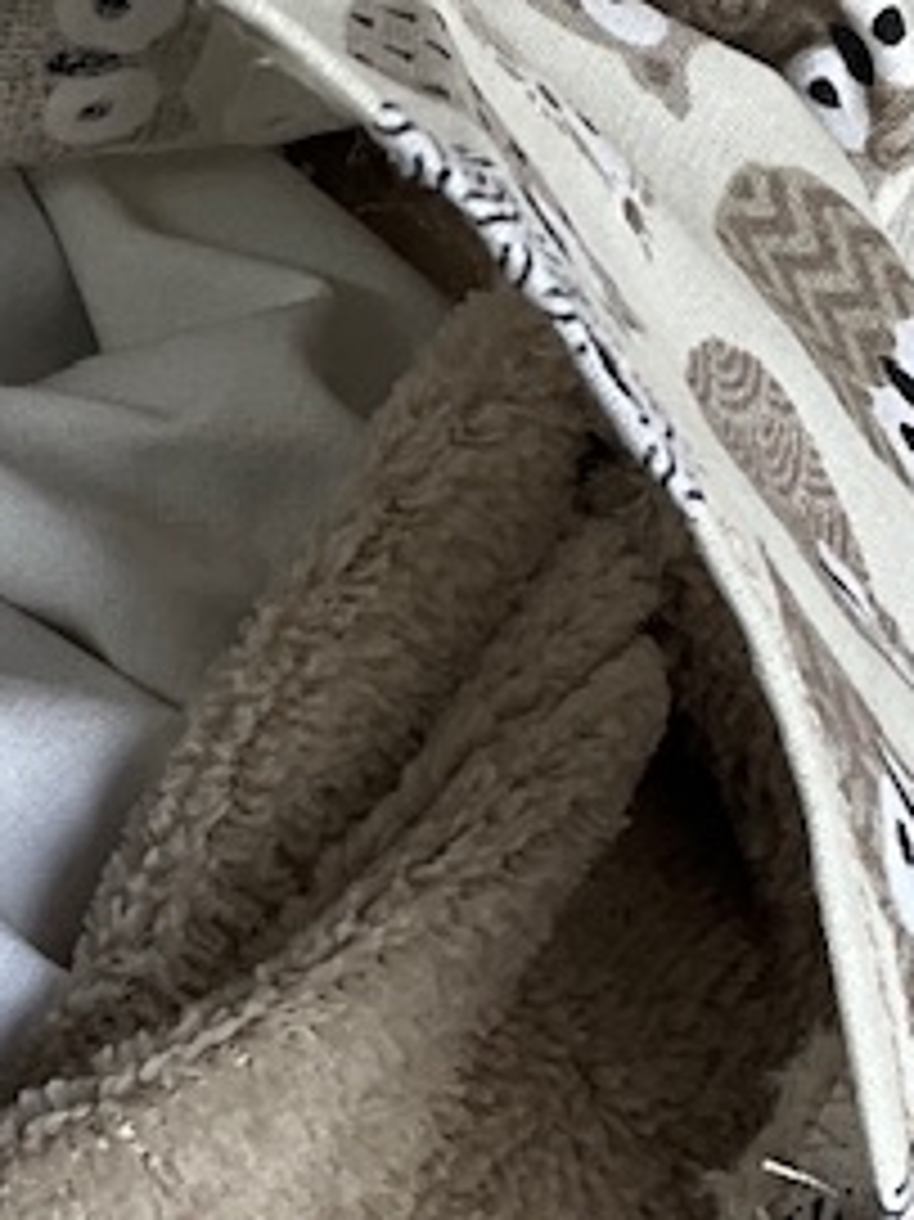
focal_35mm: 137
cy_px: 702
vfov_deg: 14.4
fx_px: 4827
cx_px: -122
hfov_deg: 10.7
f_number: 1.8
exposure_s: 1/122
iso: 20
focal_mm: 3
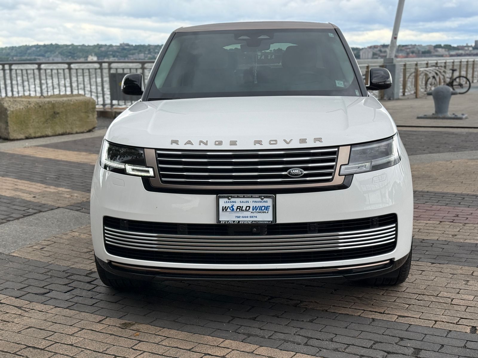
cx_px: 239
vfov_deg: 30.3
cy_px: 179
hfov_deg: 39.7
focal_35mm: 48
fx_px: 663
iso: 100
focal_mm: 6.76
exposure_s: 1/1456
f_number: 1.78
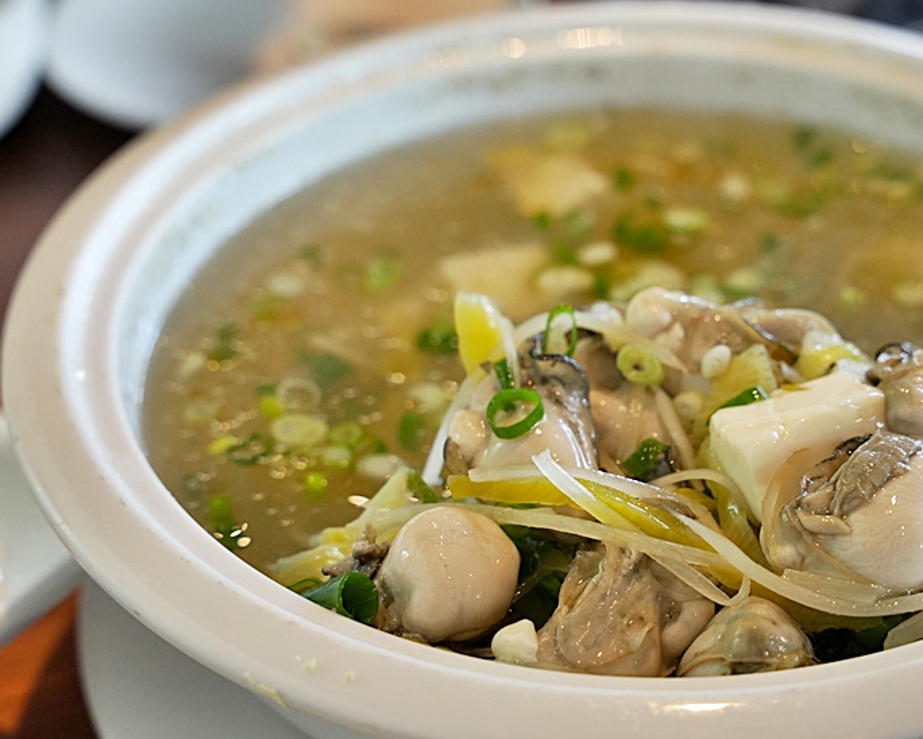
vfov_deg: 23.1
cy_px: 412
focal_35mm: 66
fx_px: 1812
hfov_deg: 28.3
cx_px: 636
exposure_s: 1/160
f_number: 5.6
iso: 1600
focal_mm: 47.2
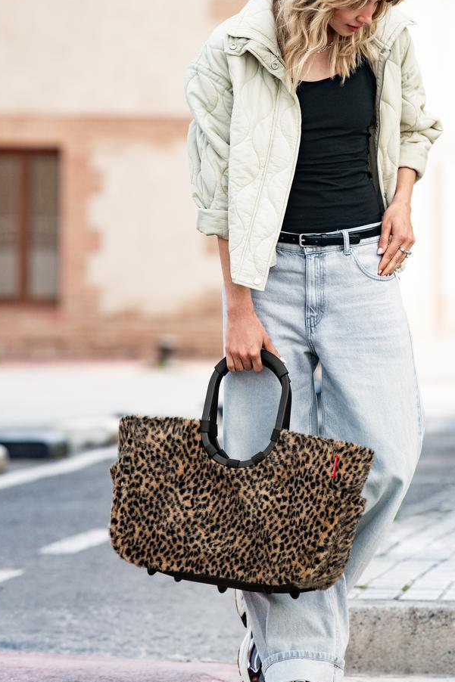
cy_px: 267
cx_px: 270
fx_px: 5443
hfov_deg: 4.8
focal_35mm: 287
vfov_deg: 7.2
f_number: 4.5
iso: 640
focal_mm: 185
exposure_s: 1/2000
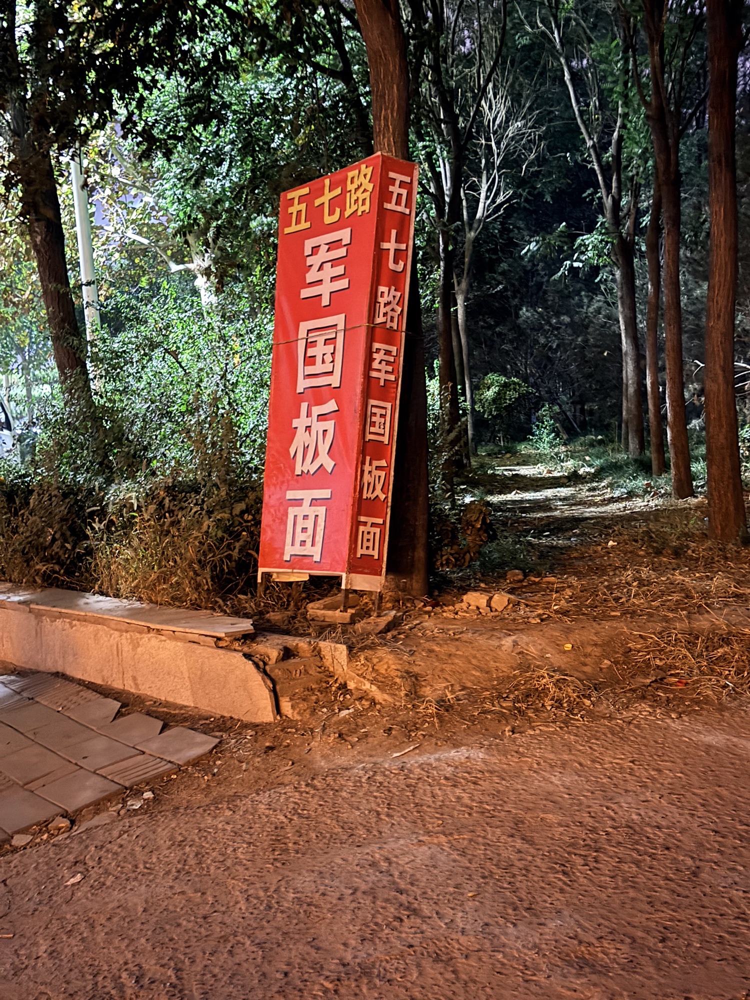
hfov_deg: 30.3
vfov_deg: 39.7
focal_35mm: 48
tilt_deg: -5.1
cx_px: 375
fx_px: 1387
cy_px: 500
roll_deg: +4.4
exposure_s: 1/2
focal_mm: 6.76
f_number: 1.78
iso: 500
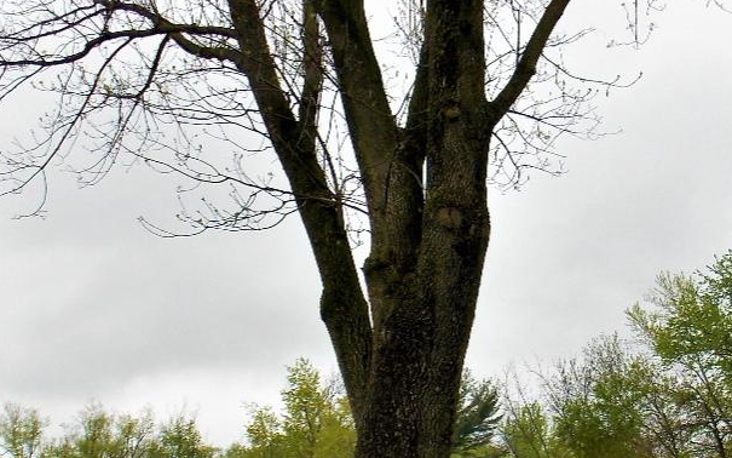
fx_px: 1157
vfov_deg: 21.6
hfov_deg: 35.1
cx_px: 393
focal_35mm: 58
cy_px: 446
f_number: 3.1
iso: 80
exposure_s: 1/320
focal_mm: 4
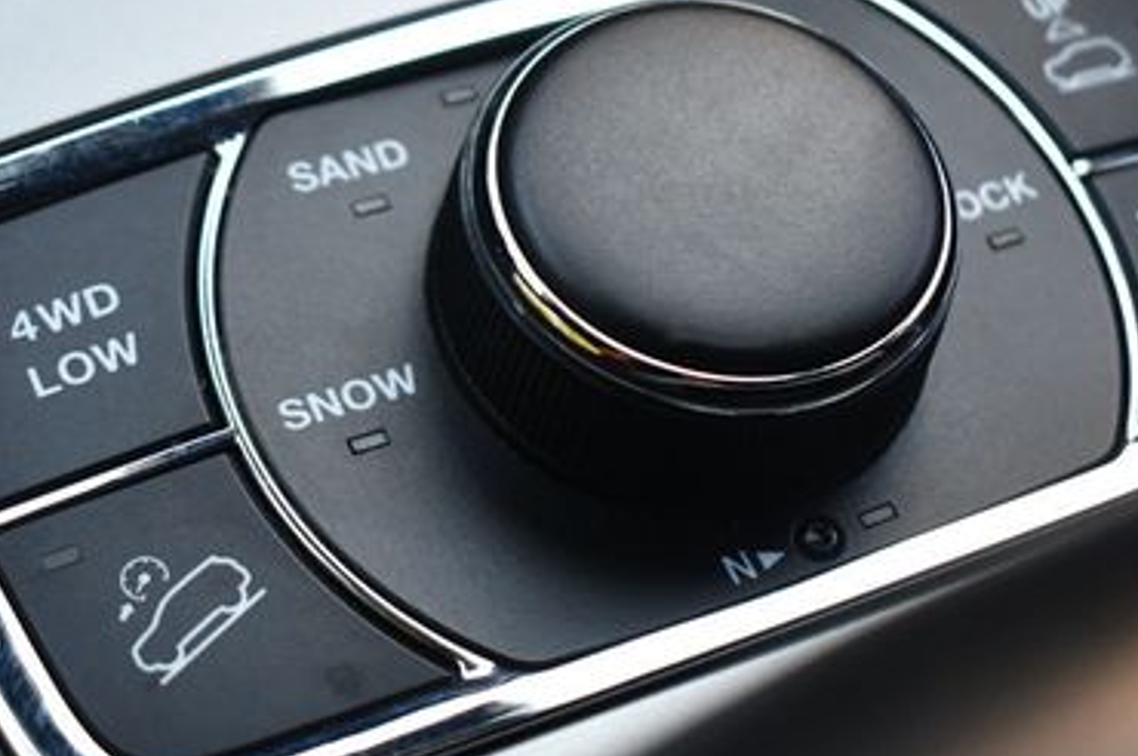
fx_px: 2621
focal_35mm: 83
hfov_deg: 24.5
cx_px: 640
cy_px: 313
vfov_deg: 16.4
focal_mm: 32
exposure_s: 1/200
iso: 800
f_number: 4.5
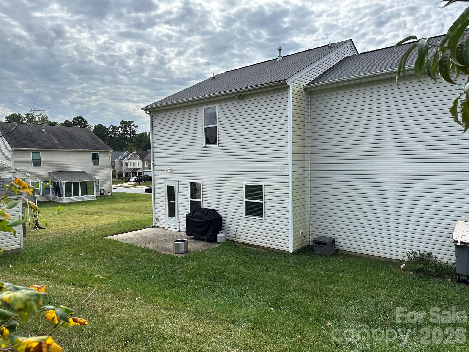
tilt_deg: -2.4
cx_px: 234
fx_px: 325
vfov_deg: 56.8
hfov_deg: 71.6
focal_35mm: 24
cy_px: 176
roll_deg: +1.1
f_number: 1.78
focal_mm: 6.86
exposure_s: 1/4184
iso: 80
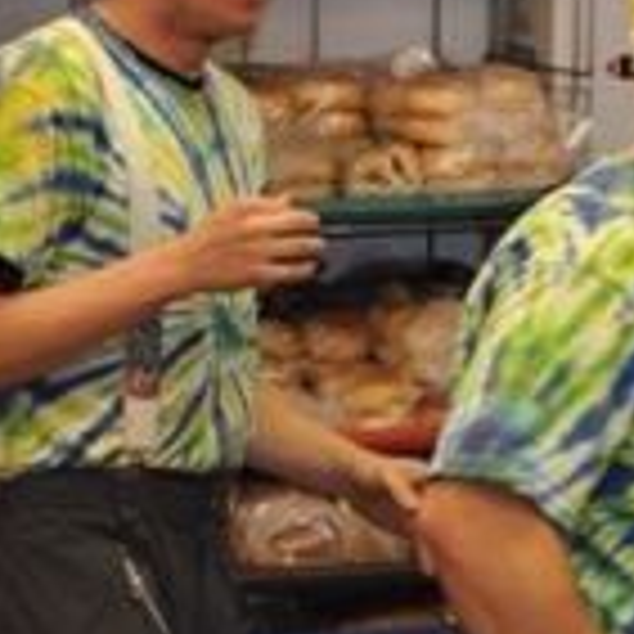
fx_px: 5553
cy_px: 142
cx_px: 1039
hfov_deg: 6.4
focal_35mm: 268
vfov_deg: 6.5
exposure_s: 1/100
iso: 800
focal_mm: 62
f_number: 5.3
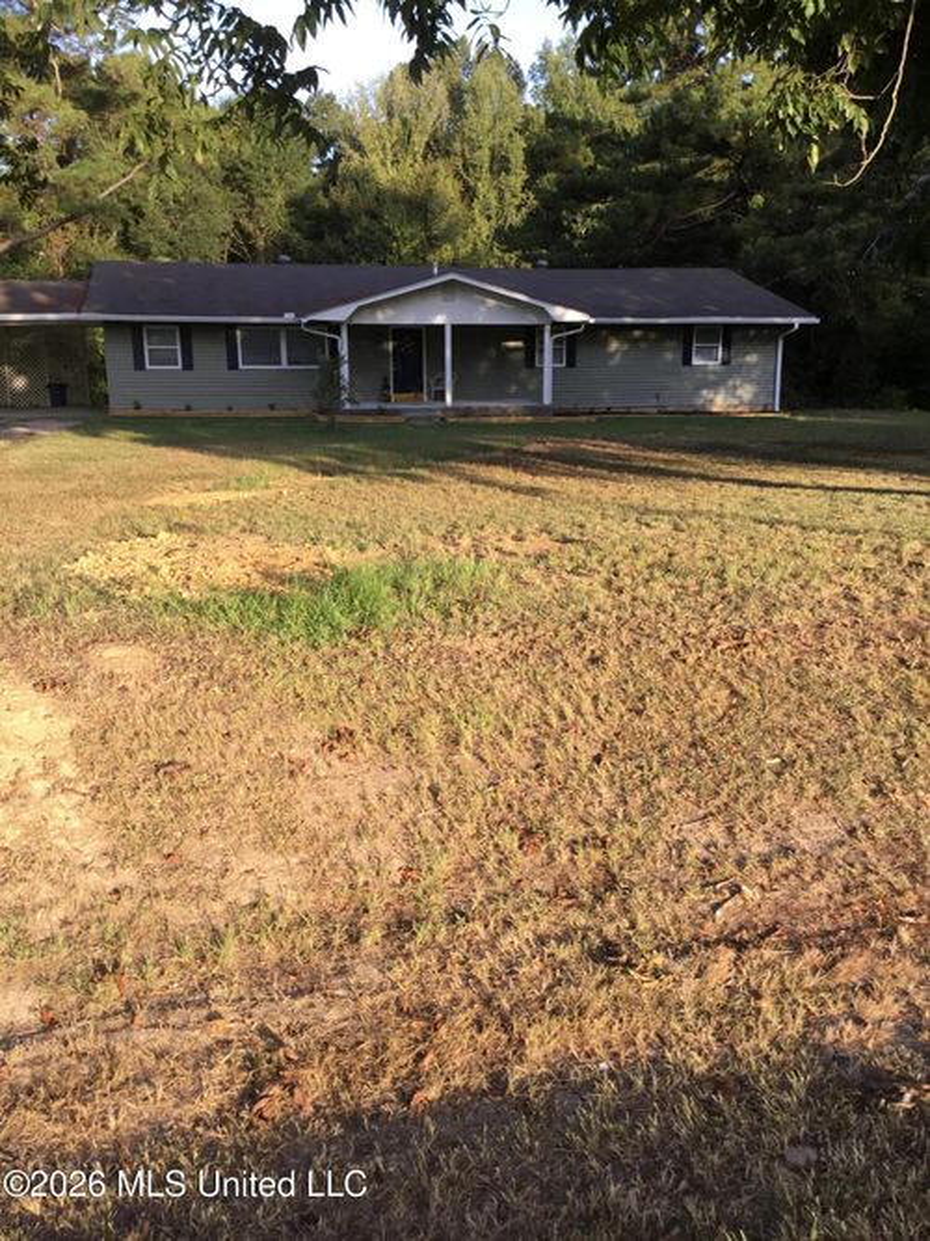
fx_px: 1111
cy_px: 620
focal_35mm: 31
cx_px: 465
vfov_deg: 58.4
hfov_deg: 45.4
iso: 25
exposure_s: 1/181
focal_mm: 3.3
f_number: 2.4
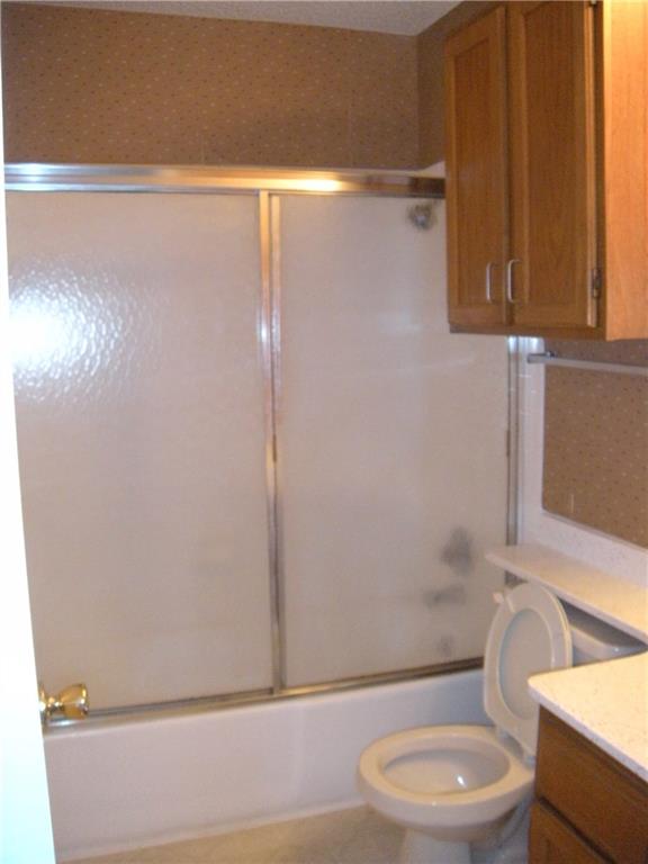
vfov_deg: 52.6
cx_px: 324
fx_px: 874
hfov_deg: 40.7
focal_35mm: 35
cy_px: 432
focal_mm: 5.9
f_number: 3.8
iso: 400
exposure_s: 1/30
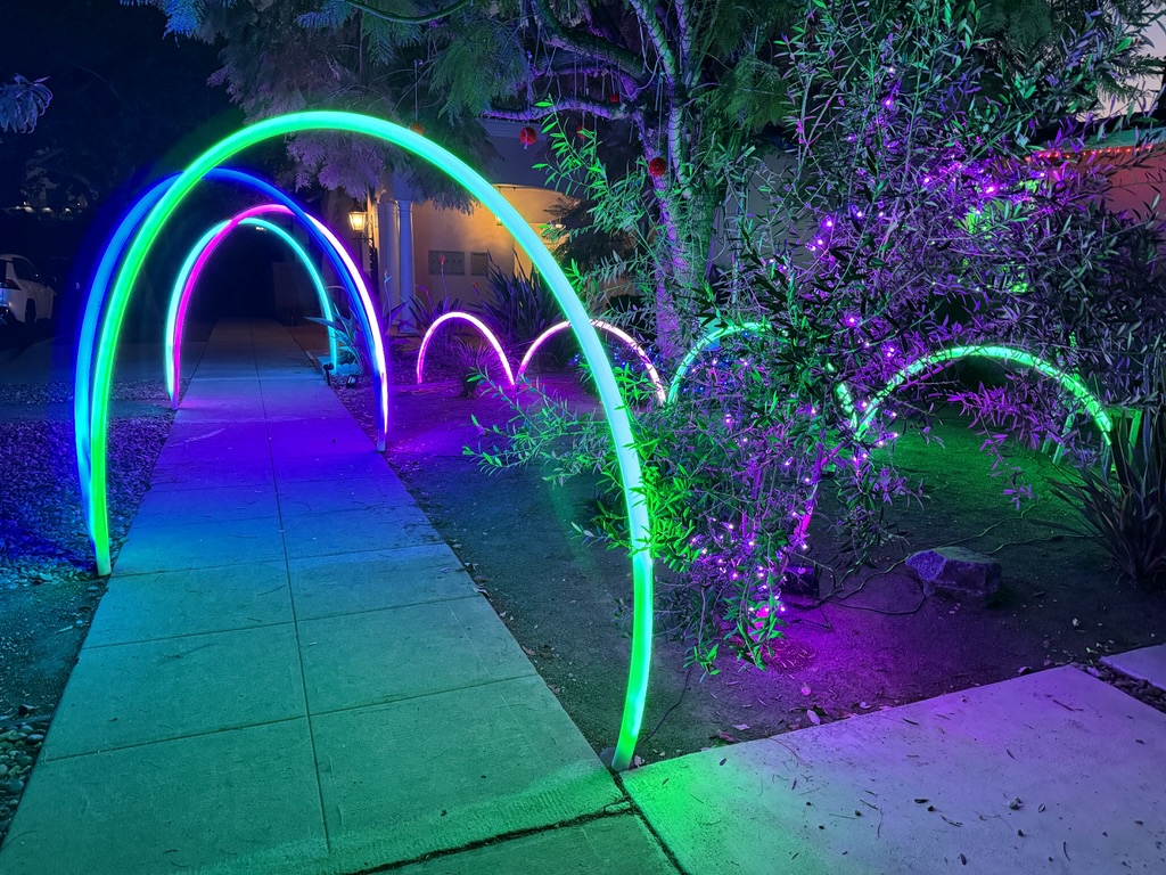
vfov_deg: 56.8
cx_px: 583
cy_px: 438
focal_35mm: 24
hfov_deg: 71.6
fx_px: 808
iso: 800
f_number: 1.78
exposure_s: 1/40
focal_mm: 6.86
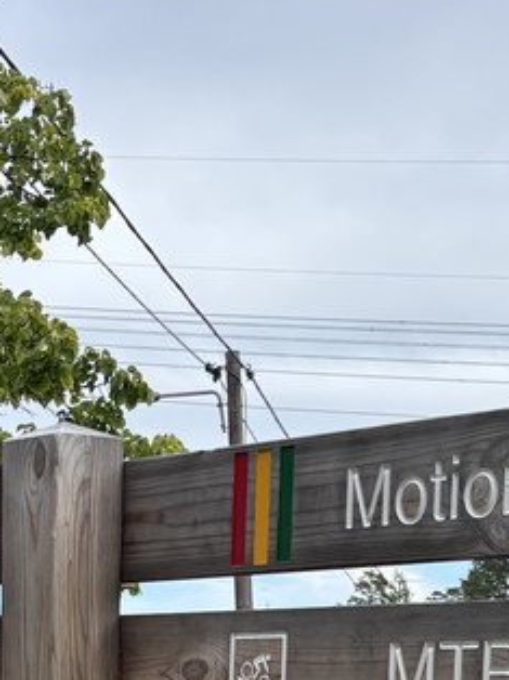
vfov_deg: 17.0
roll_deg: -0.5
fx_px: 2081
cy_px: 979
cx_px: 22
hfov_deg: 13.8
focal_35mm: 106
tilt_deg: -4.3
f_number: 1.6
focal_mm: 5.96
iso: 50
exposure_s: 1/1220
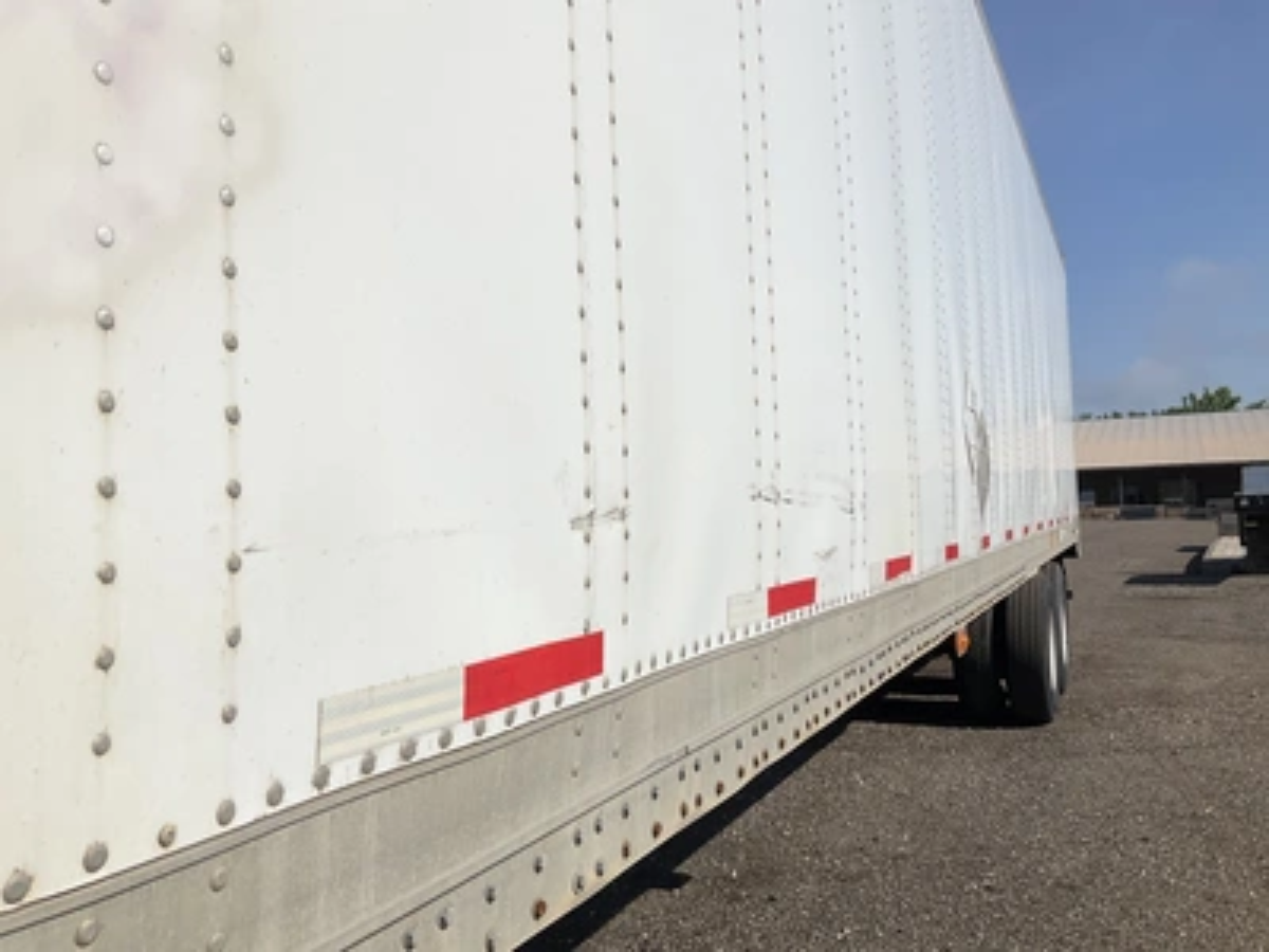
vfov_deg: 48.2
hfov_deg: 61.7
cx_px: 634
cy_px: 476
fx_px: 1063
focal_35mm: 29
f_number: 1.8
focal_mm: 3
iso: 25
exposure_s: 1/7407
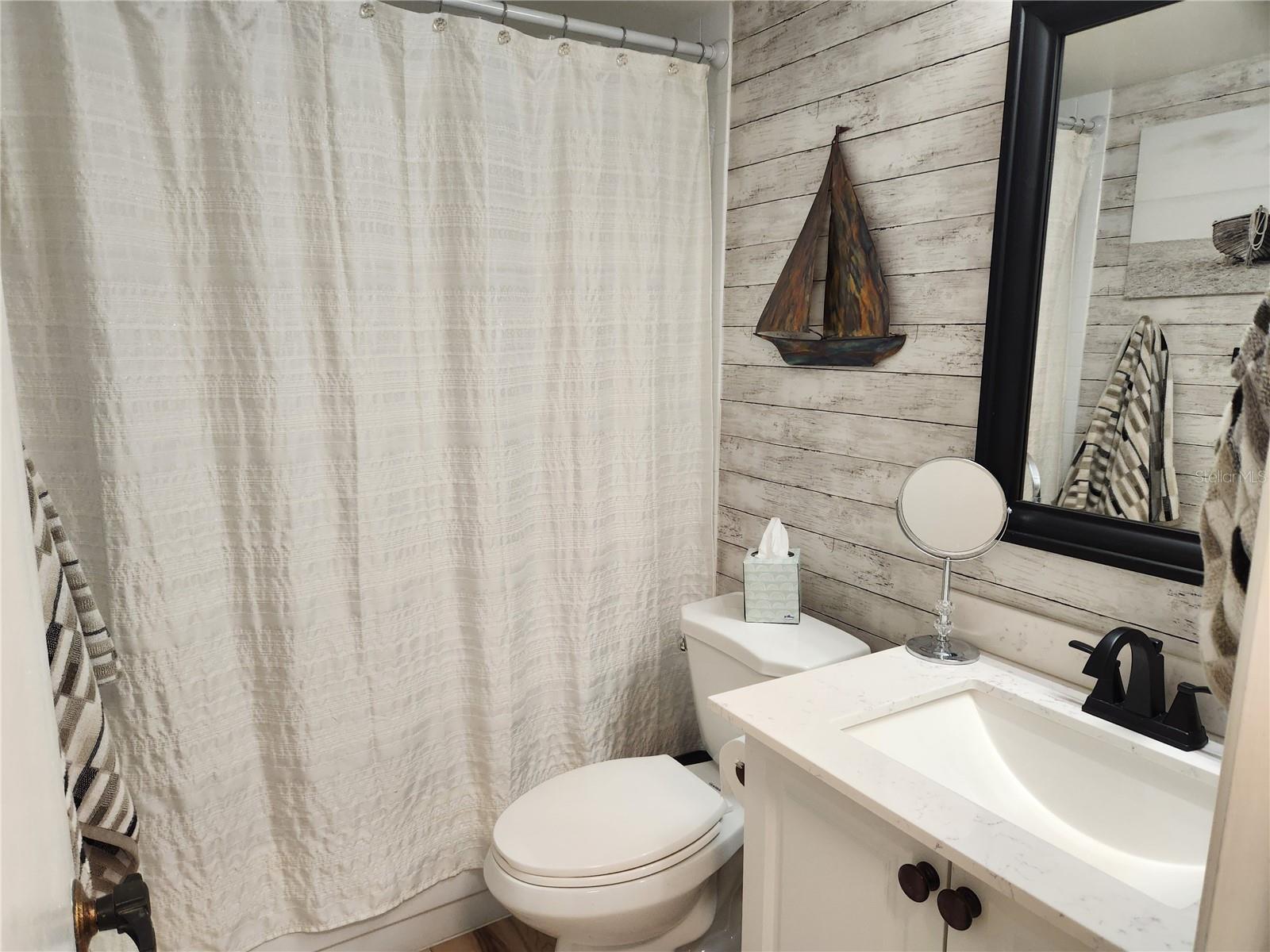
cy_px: 476
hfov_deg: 73.9
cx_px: 635
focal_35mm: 23
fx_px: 844
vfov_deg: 58.9
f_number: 1.8
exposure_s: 1/120
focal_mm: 5.4
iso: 200
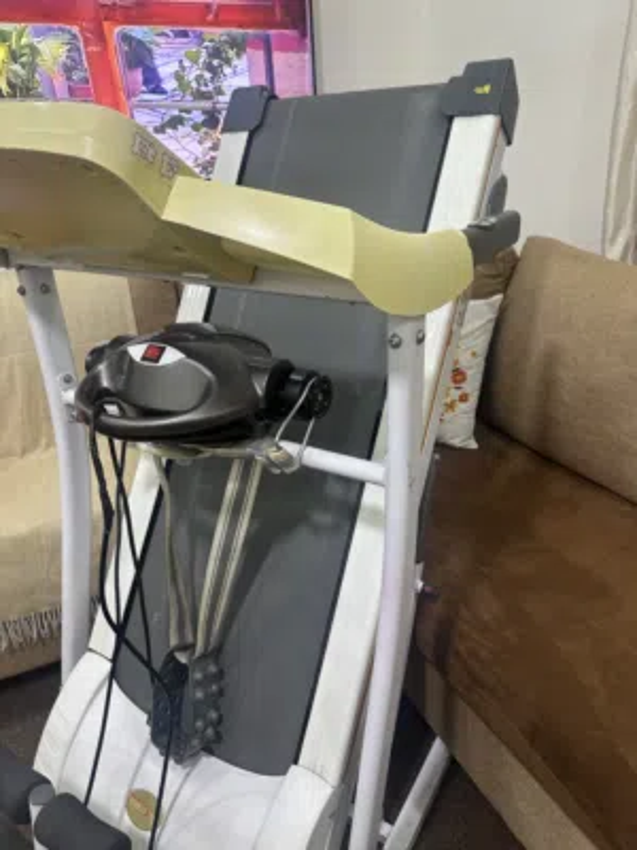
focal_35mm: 24
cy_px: 425
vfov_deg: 71.6
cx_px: 318
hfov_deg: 56.8
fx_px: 589
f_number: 1.78
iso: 125
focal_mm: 6.86
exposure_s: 1/50
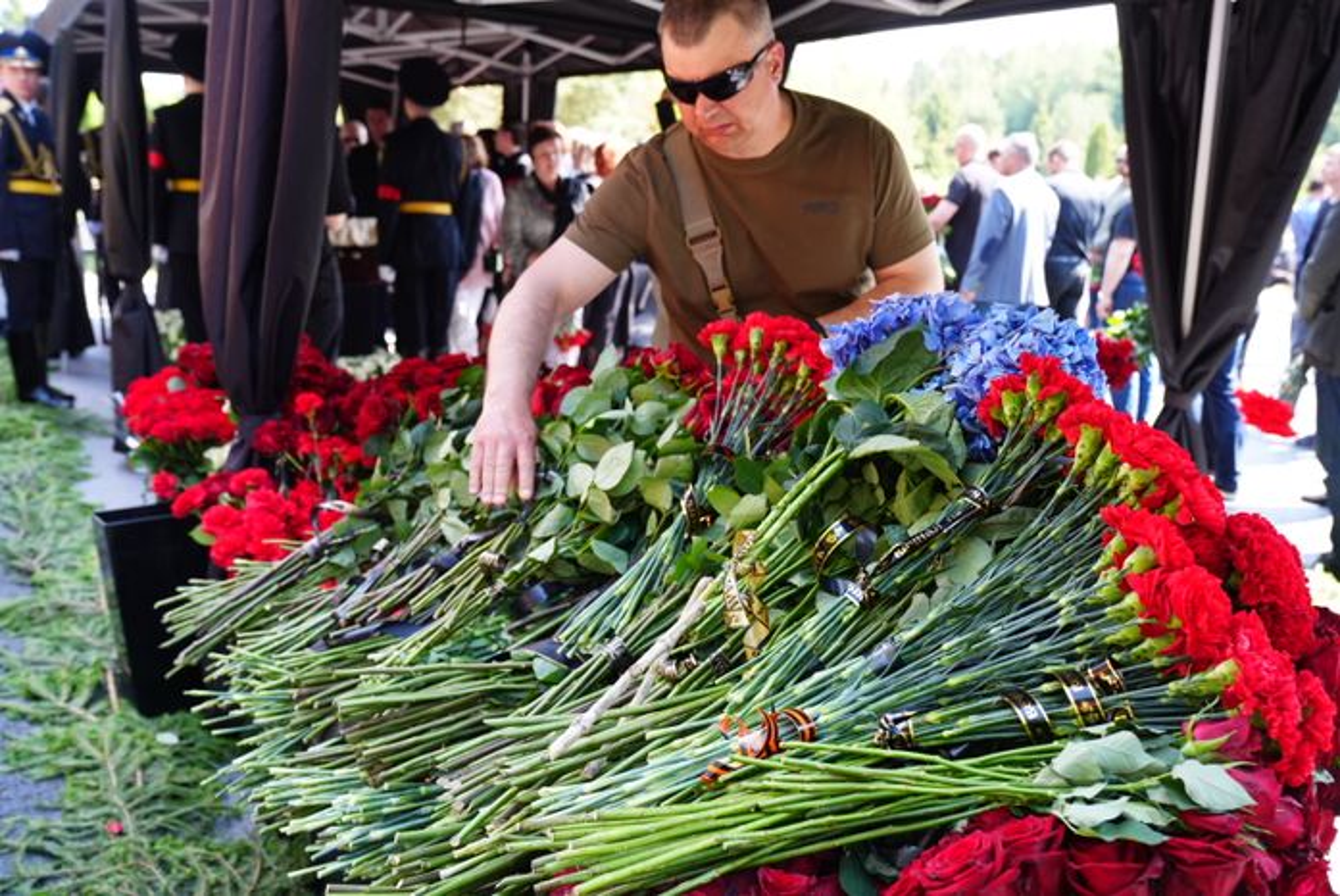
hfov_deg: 55.8
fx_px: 1267
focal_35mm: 34
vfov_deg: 39.0
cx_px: 670
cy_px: 448
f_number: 5
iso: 1000
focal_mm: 34
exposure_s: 1/250
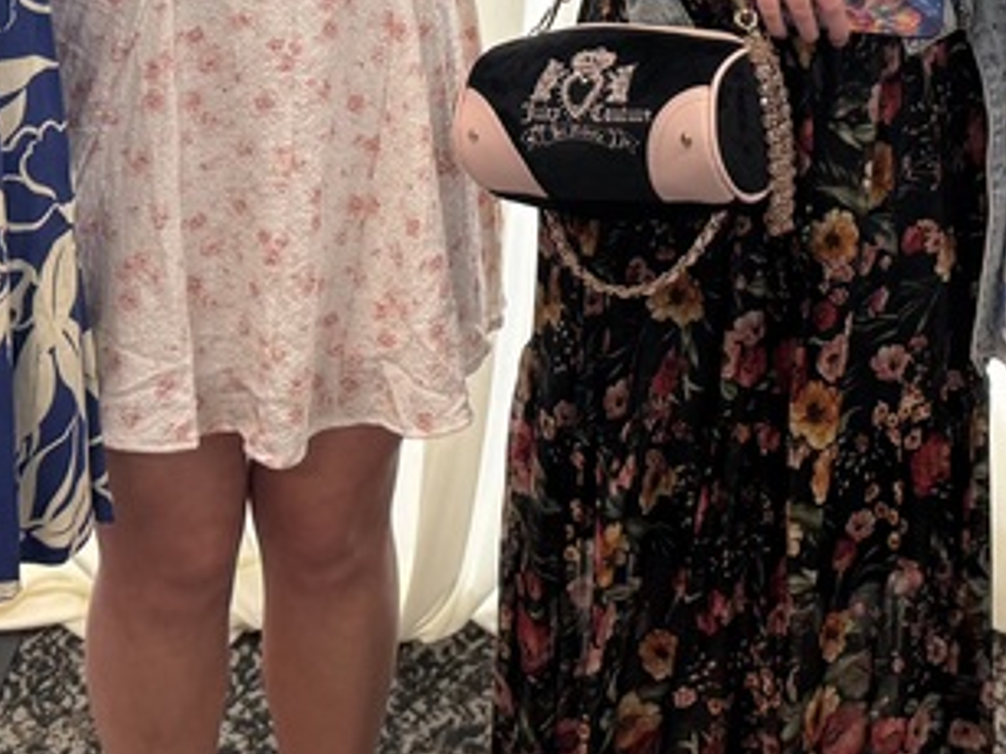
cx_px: 741
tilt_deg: -13.4
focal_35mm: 80
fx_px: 2324
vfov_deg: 17.3
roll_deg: -1.6
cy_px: -229
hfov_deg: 24.2
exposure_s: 1/121
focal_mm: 6.76
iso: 160
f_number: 1.78
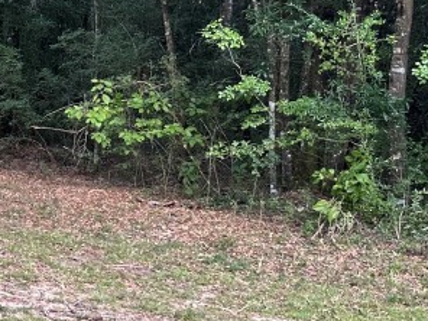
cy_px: 145
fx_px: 1026
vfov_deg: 17.8
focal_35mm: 83
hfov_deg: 20.9
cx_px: -166
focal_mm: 6.86
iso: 80
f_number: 1.78
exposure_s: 1/121
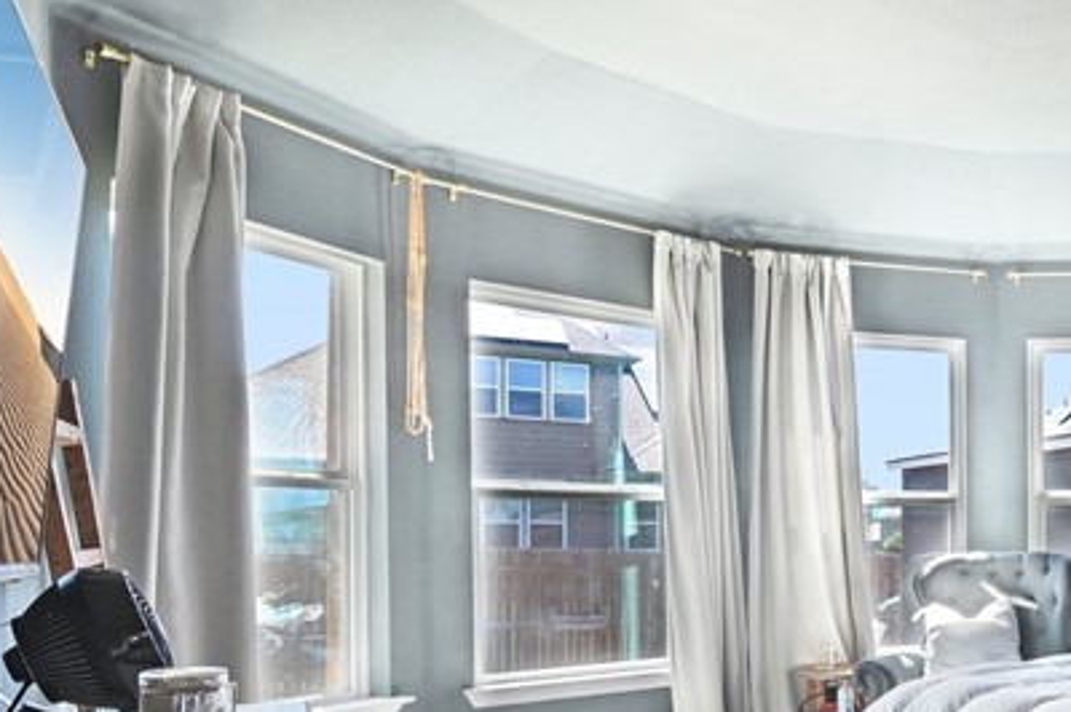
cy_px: 537
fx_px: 1130
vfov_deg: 34.2
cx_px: 1159
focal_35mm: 38
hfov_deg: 41.3
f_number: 8
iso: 400
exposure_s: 1/10
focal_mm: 14
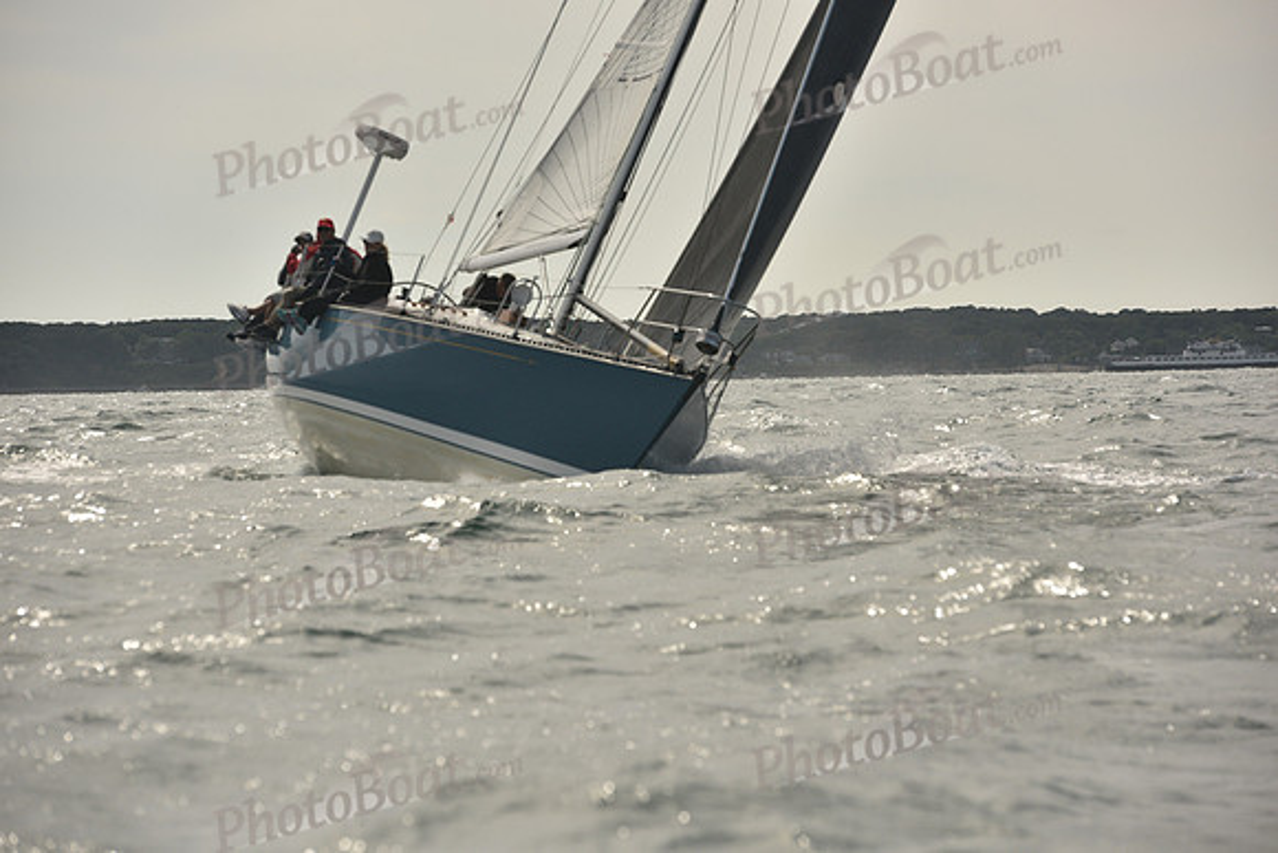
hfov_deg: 11.4
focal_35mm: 180
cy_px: 426
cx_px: 639
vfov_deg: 7.6
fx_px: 6391
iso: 320
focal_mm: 180
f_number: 7.1
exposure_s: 1/1000
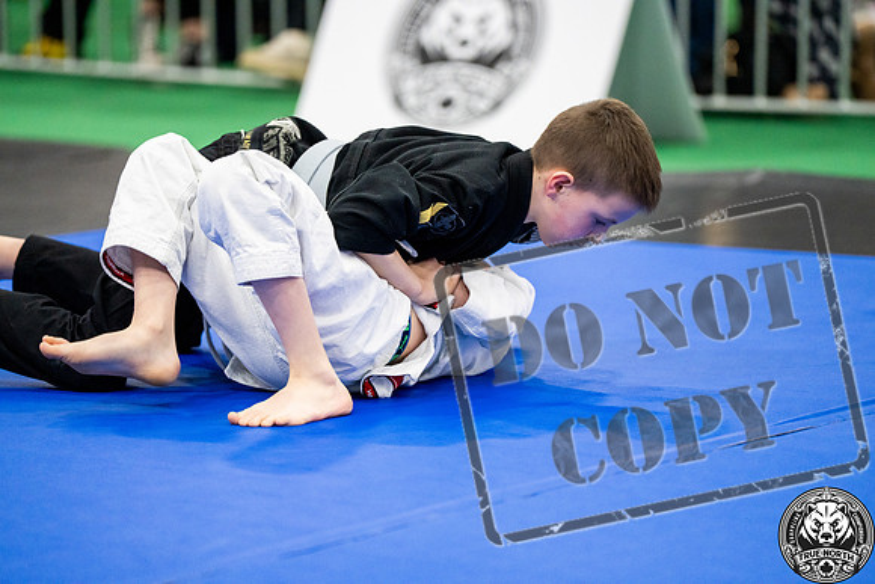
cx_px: 438
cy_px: 292
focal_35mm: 200
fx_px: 4862
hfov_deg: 10.3
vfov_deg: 6.9
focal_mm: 200
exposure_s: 1/500
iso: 4000
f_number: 2.8
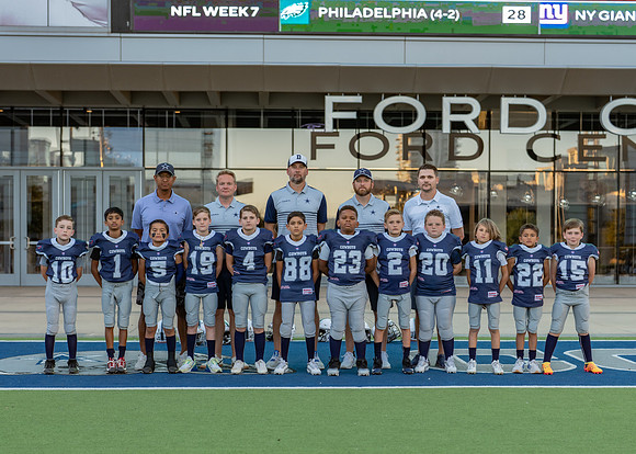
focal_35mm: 66
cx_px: 311
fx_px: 1198
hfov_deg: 29.7
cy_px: 280
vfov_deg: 21.4
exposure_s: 1/320
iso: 250
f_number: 2.5
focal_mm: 50
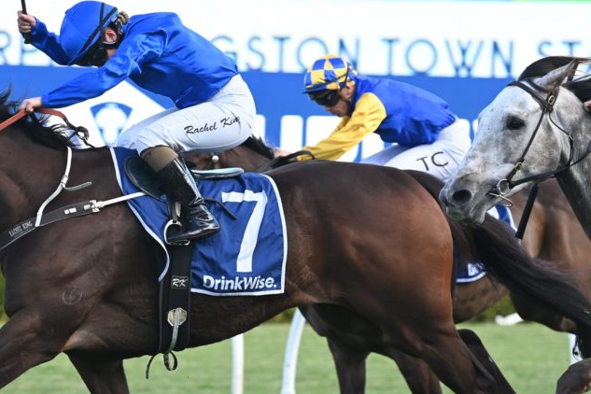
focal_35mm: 356
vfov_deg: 3.9
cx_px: 154
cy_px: 222
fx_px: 5844
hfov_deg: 5.8
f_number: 5.3
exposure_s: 1/1250
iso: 2200
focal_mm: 220
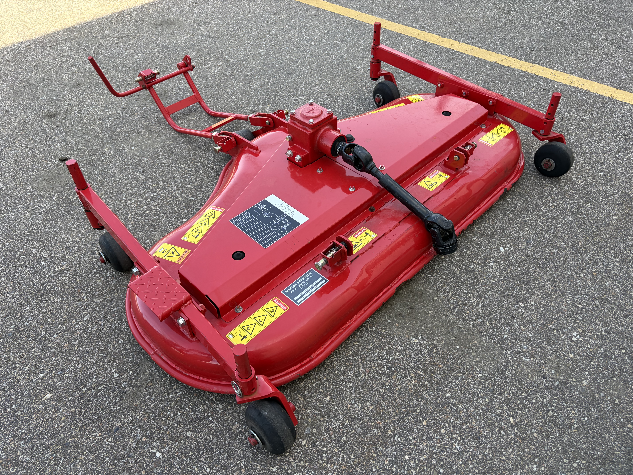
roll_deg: -0.7
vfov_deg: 53.1
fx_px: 475
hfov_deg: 67.3
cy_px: 238
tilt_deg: -44.9
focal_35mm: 26
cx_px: 316
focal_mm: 5.96
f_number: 1.6
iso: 50
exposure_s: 1/390
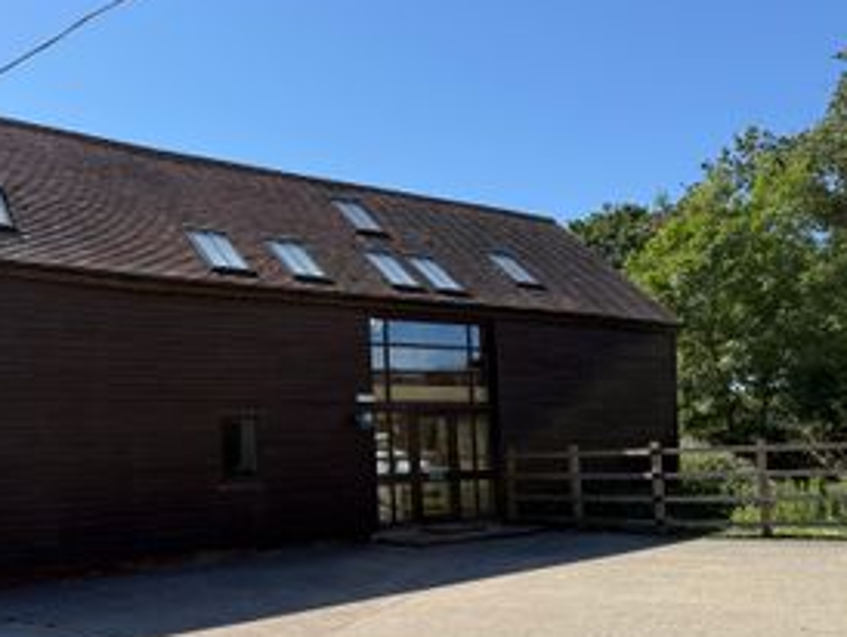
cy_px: 399
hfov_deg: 51.2
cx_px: 257
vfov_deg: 40.5
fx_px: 857
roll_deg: +1.6
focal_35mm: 35
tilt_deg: +4.1
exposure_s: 1/3953
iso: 80
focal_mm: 6.76
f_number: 1.78
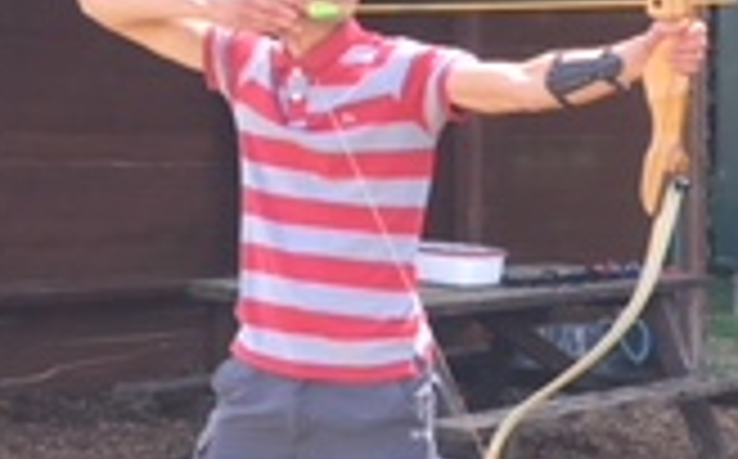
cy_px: 342
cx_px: 1120
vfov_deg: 10.9
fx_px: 2410
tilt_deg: -4.2
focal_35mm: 120
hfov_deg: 15.9
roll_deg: -1.4
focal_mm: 4.15
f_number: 2.2
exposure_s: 1/276
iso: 25
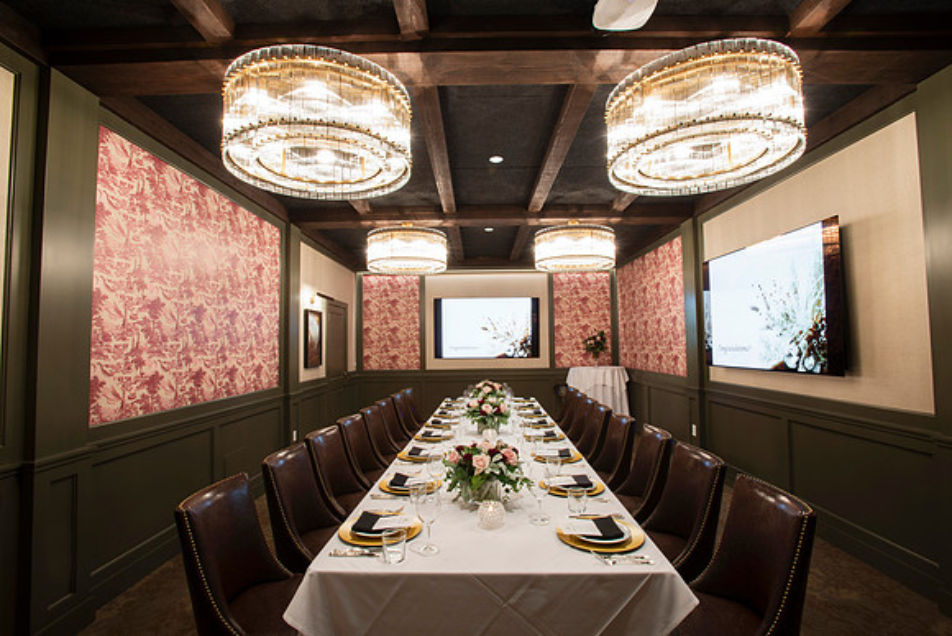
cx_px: 476
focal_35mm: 17
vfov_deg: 70.5
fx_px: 450
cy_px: 318
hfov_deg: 93.3
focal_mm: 17
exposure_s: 8
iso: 200
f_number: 20
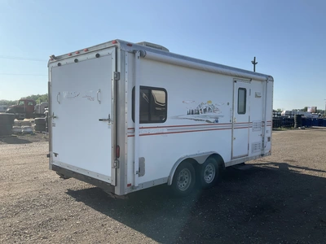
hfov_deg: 61.7
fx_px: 273
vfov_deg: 48.2
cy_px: 122
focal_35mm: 29
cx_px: 163
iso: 25
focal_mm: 3
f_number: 1.8
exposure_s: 1/2141
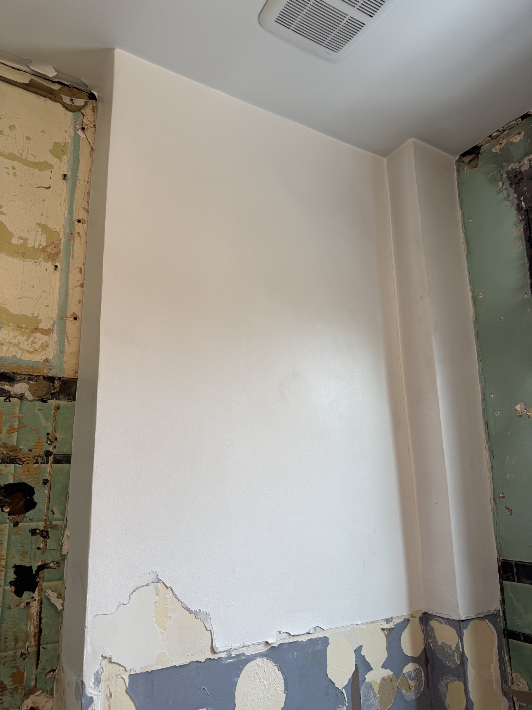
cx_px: 266
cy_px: 355
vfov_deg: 71.6
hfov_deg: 56.8
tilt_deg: +14.2
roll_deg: +1.6
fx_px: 492
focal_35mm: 24
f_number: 1.78
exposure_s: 1/120
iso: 80
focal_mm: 6.76
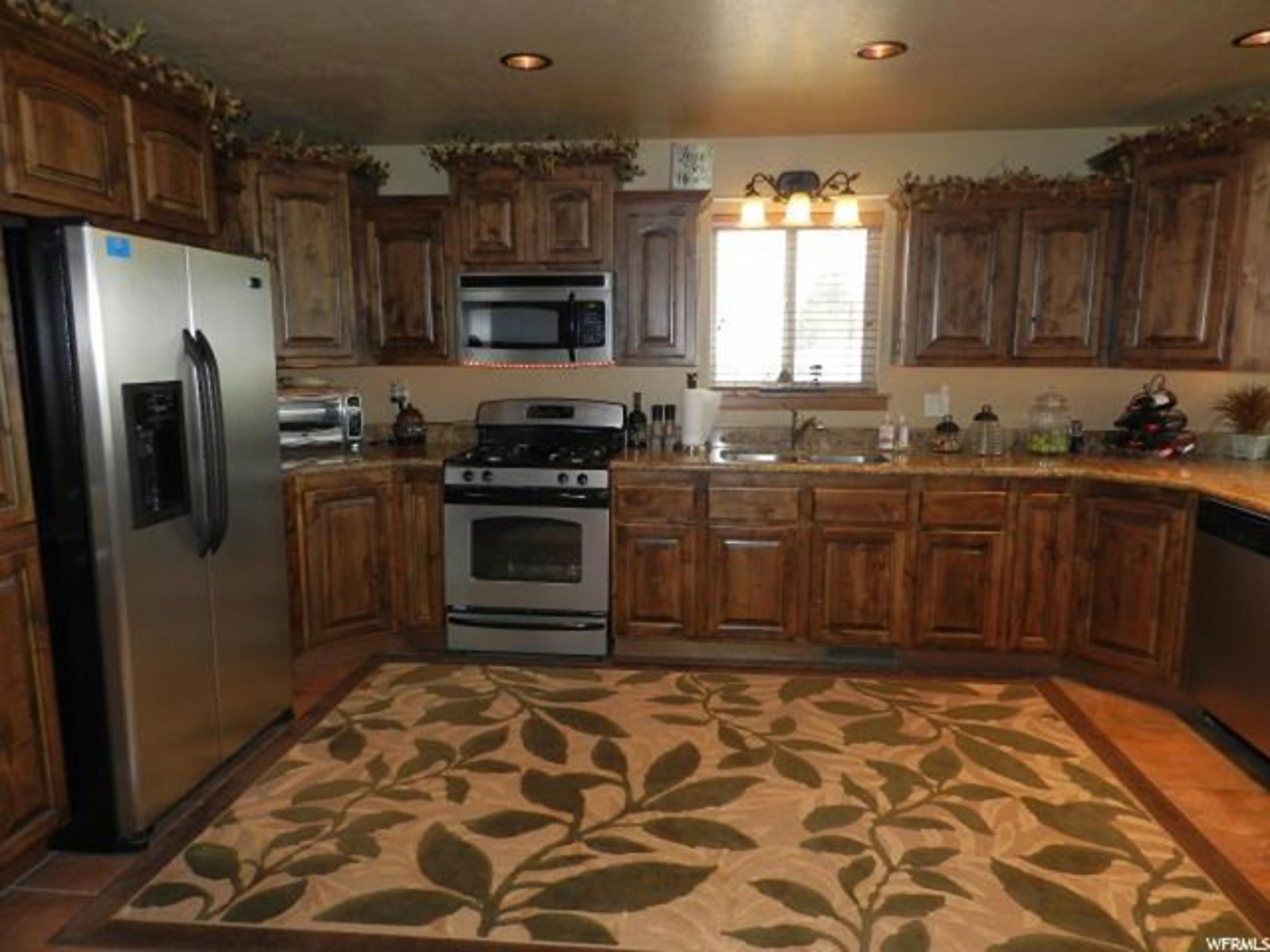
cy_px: 476
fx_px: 844
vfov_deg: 58.9
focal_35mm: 23
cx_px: 635
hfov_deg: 73.9
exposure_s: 1/30
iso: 200
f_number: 3.4
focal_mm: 4
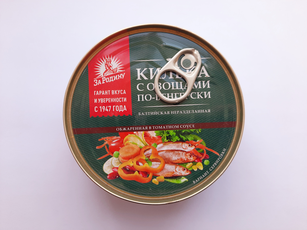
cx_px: 154
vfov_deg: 54.9
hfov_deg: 69.4
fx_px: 222
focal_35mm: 25
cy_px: 115
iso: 40
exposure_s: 1/60.2
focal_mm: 4.6
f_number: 2
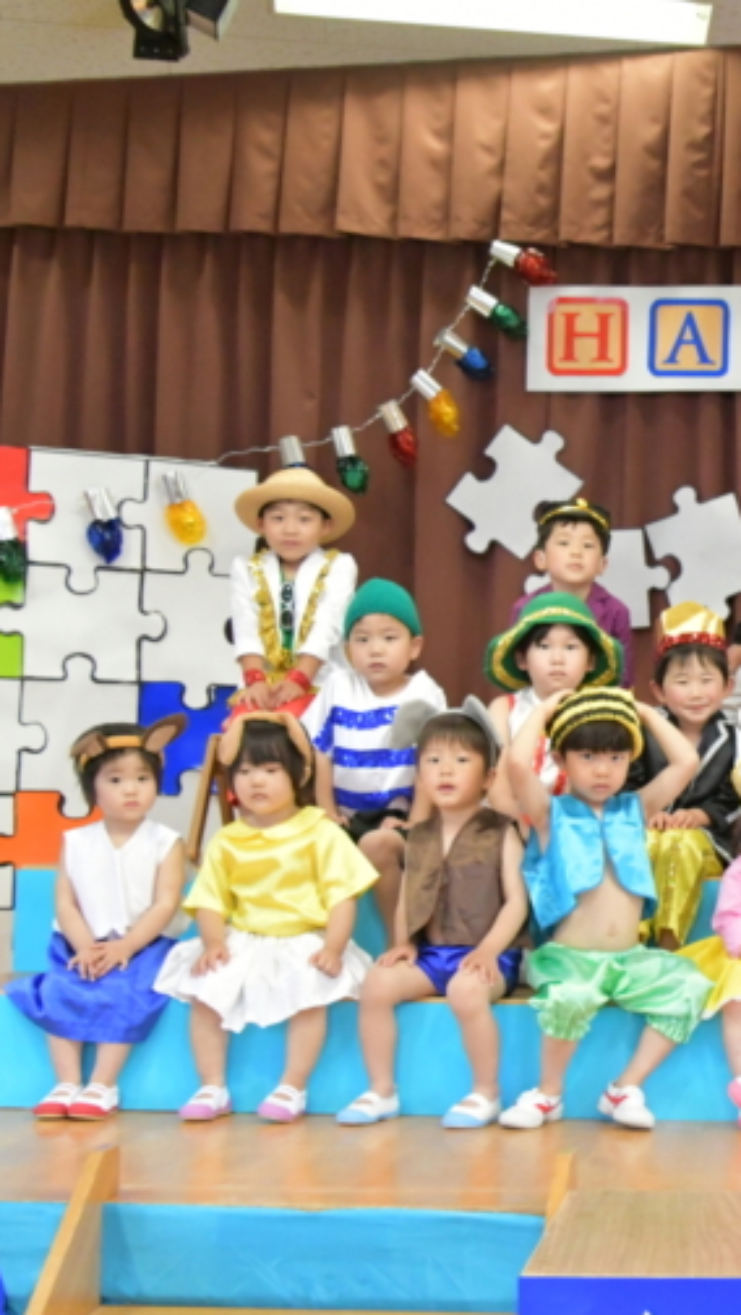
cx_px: 921
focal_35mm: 67
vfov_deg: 31.4
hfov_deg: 17.1
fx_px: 2337
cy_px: 655
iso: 8000
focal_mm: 28
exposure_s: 1/250
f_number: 8
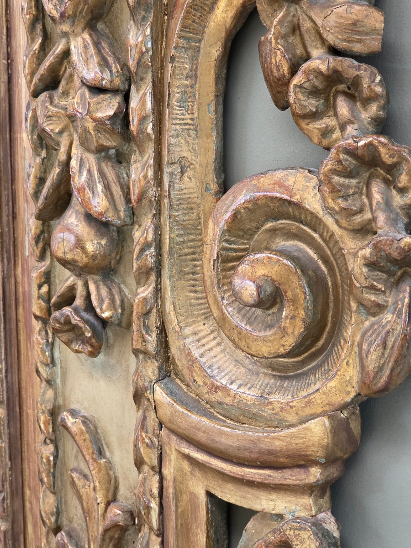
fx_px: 1092
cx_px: 206
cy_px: 274
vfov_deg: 28.2
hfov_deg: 21.3
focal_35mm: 69
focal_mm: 7.9
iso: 500
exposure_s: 1/100
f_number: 2.4
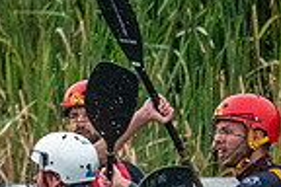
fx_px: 16211
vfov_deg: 0.7
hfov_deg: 1.0
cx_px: -278
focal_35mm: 2077
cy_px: 187
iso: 5000
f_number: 5.6
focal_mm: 400
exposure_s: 1/2500
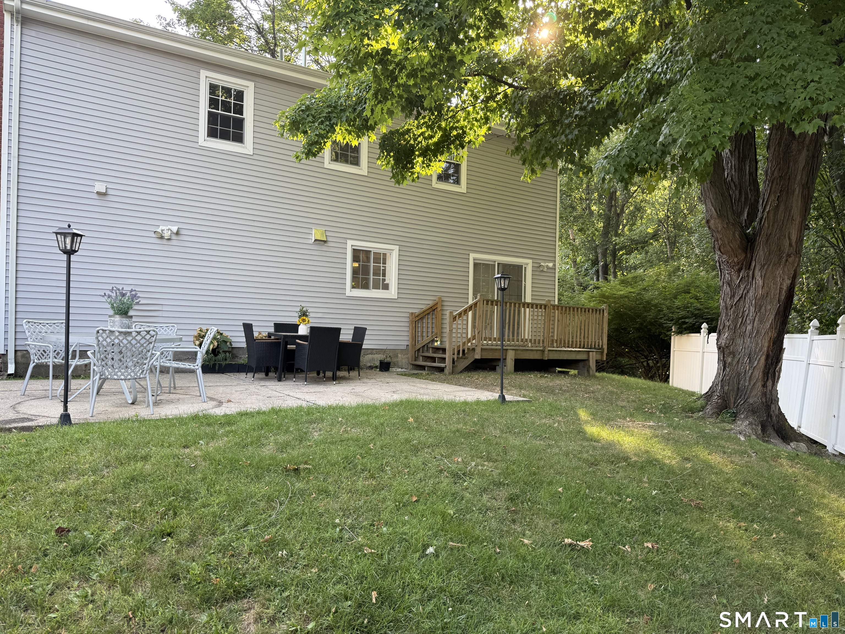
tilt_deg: +1.4
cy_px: 317
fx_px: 586
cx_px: 422
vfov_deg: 56.8
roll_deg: -2.0
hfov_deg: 71.6
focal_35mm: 24
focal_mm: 6.76
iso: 64
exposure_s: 1/154
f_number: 1.78
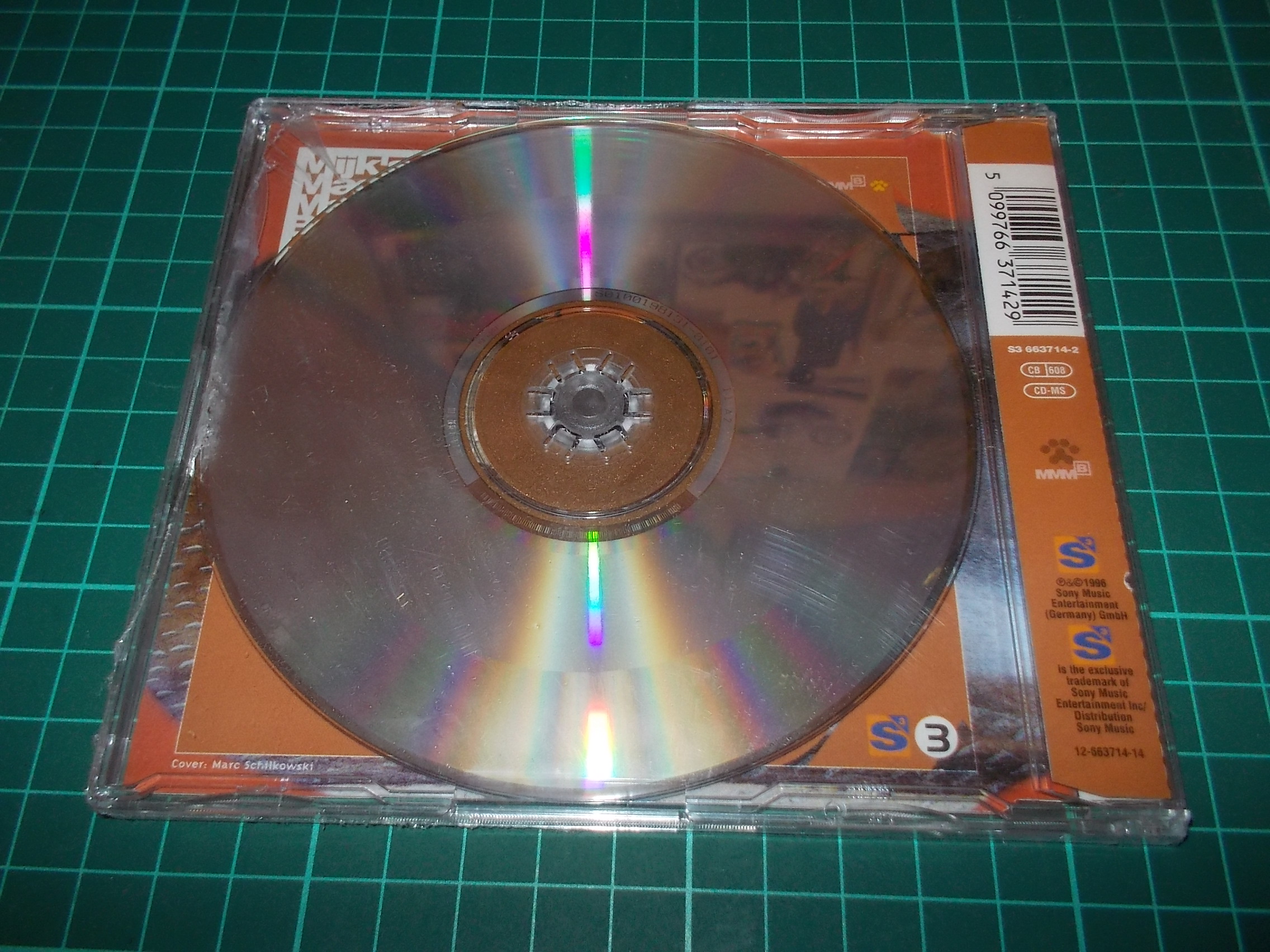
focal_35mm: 29
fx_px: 1064
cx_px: 635
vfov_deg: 48.2
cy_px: 476
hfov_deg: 61.7
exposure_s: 1/30
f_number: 3.3
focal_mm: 4.1
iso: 200
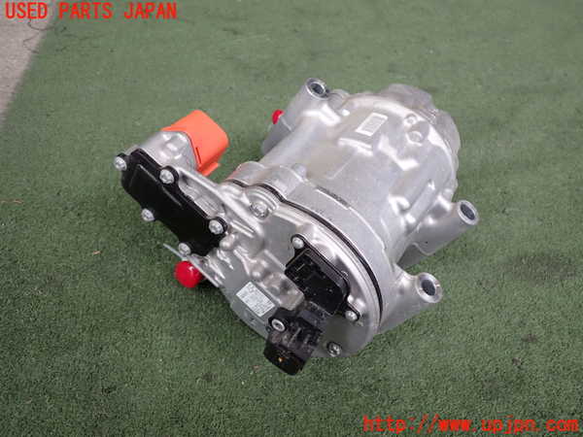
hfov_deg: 60.0
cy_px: 218
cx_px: 292
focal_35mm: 30
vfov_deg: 46.8
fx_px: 505
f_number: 2.3
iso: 160
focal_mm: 5.4
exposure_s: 1/125
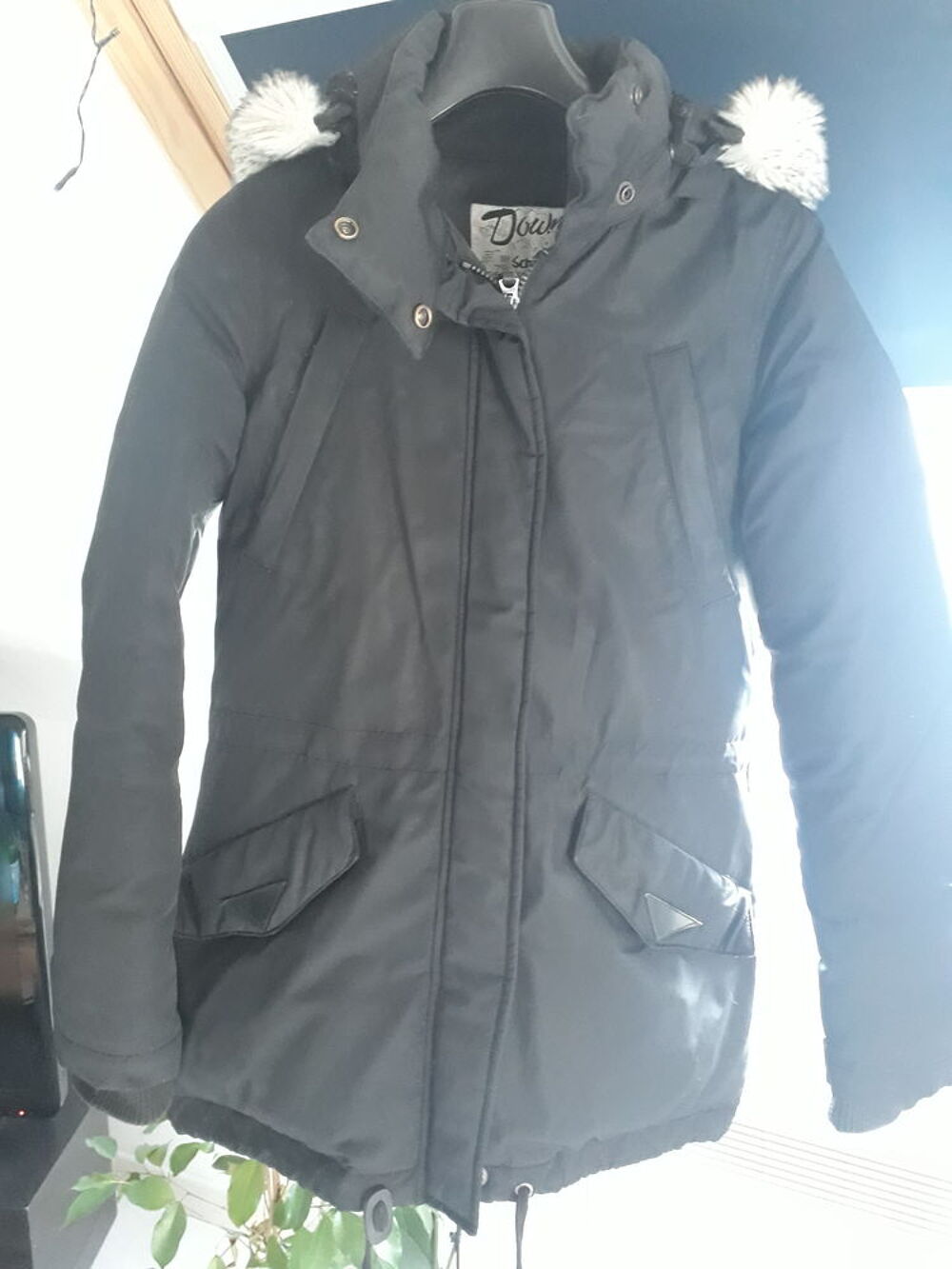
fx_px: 990
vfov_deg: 65.3
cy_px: 634
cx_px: 476
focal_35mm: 27
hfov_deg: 51.4
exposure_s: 1/17
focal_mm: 3.6
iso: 500
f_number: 1.9
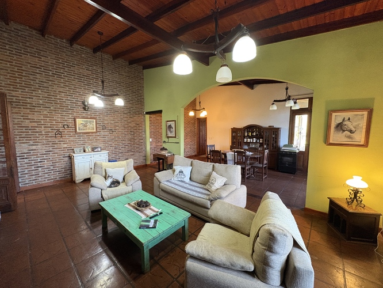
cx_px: 192
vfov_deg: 85.7
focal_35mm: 14
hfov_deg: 102.0
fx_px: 155
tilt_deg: -5.7
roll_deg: +0.4
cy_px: 144
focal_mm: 2.22
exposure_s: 1/50
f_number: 2.2
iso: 500
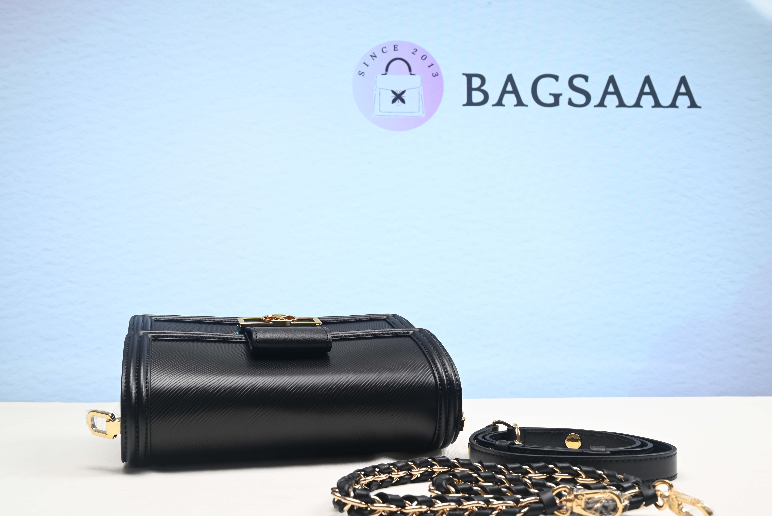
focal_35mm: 40
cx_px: 386
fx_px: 858
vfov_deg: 33.4
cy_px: 258
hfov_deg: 48.4
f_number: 16
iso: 100
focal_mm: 40
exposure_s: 1/2
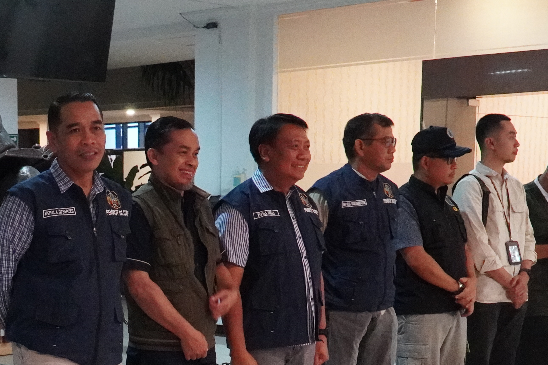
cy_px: 357
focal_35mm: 73
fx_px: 1114
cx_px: 75
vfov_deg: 18.2
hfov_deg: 26.9
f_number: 5.6
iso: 10000
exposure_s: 1/60
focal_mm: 21
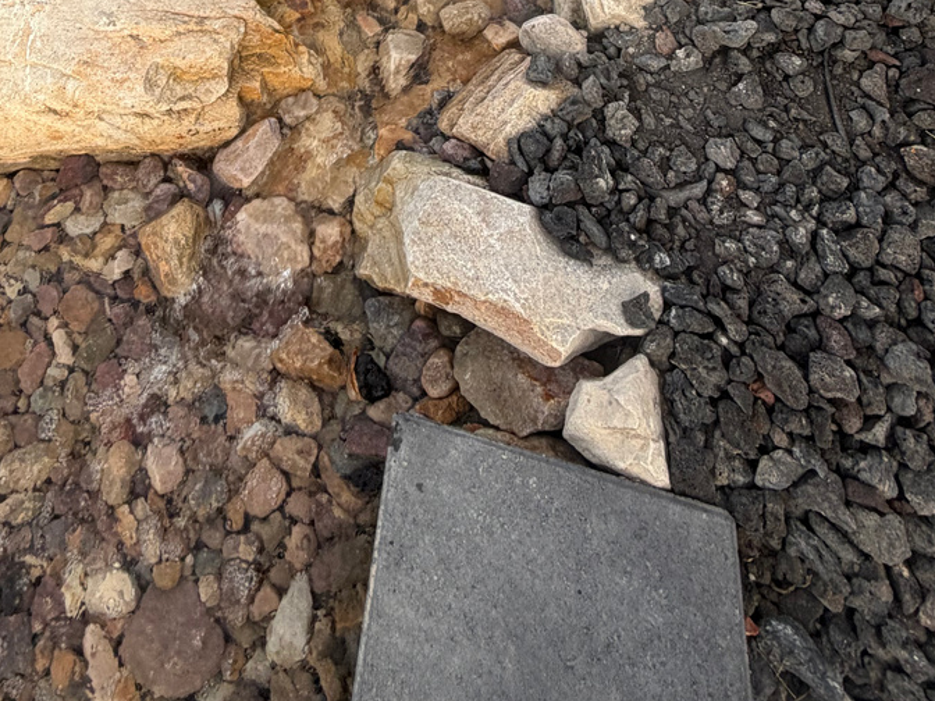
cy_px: -209
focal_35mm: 32
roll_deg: +4.3
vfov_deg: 32.9
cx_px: 277
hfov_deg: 55.0
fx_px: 864
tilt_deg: -41.5
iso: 50
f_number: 2.2
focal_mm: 2.22
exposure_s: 1/288
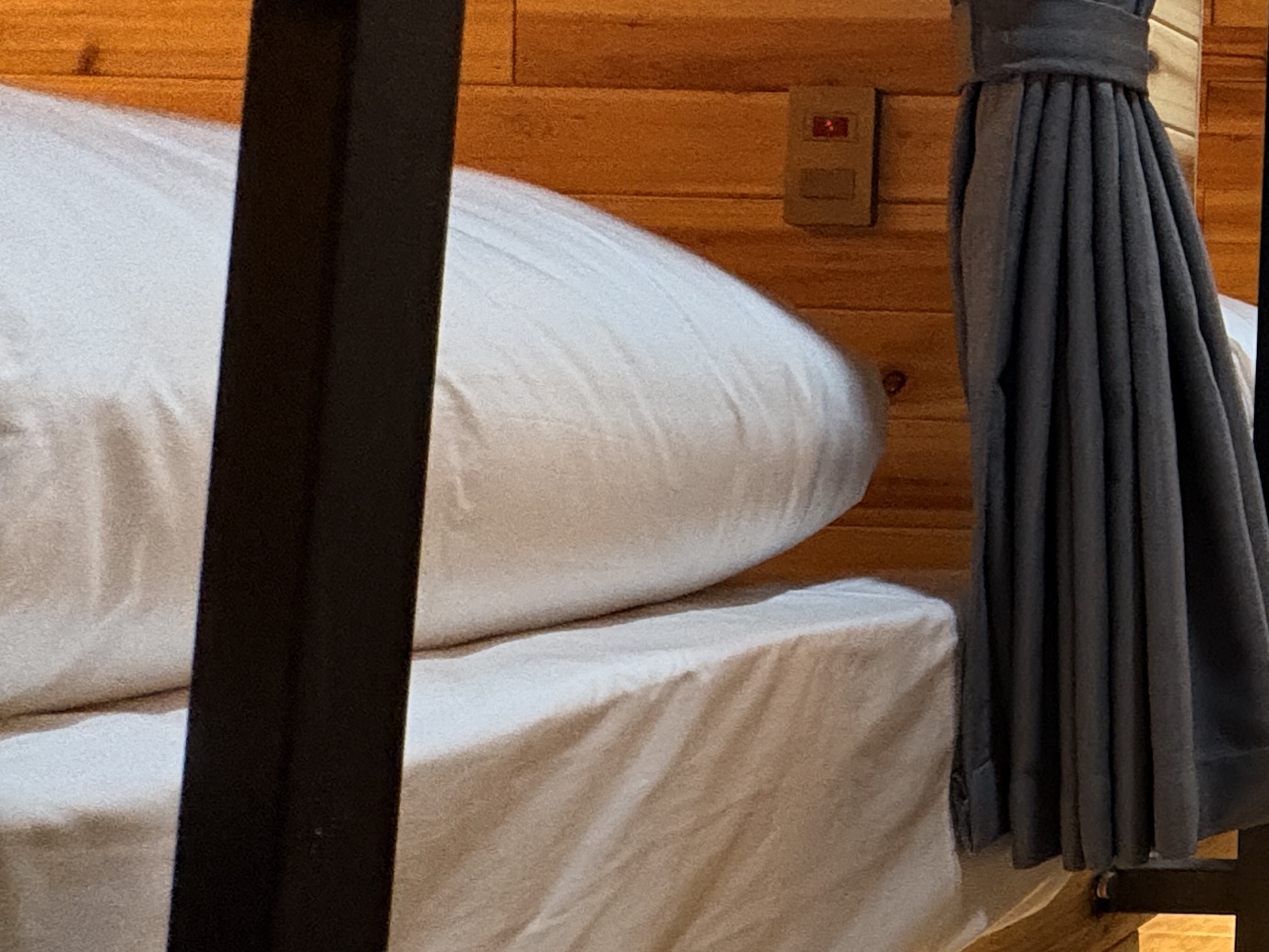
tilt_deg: +1.5
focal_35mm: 41
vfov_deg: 35.0
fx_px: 1503
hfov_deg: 29.6
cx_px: 1857
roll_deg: -0.7
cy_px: 378
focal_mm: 2.22
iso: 800
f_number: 2.2
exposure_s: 1/50
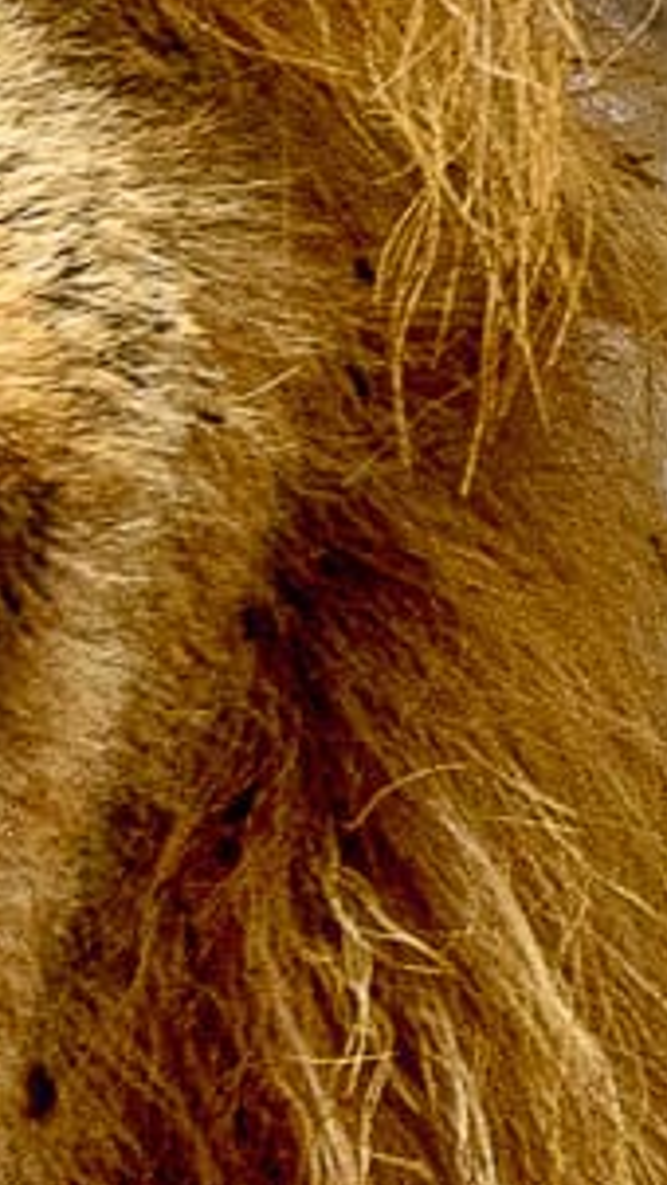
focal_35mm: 1471
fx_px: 46225
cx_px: -1588
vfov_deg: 1.5
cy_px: 1250
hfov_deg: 0.8
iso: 1000
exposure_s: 1/2000
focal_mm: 105
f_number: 7.1
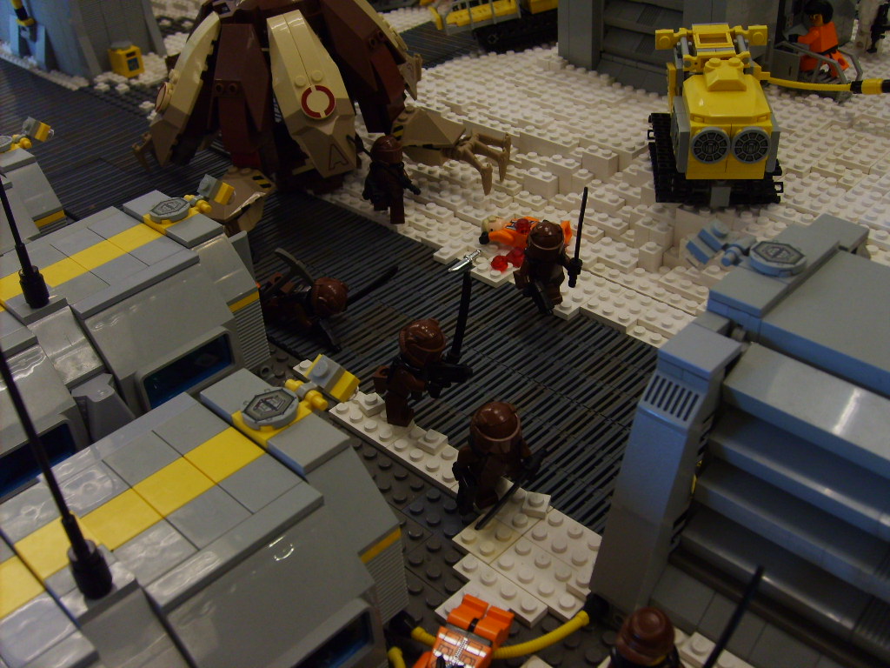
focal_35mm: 35
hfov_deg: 52.6
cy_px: 334
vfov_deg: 40.7
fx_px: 900
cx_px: 445
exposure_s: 1/30
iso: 100
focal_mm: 5.8
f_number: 2.8
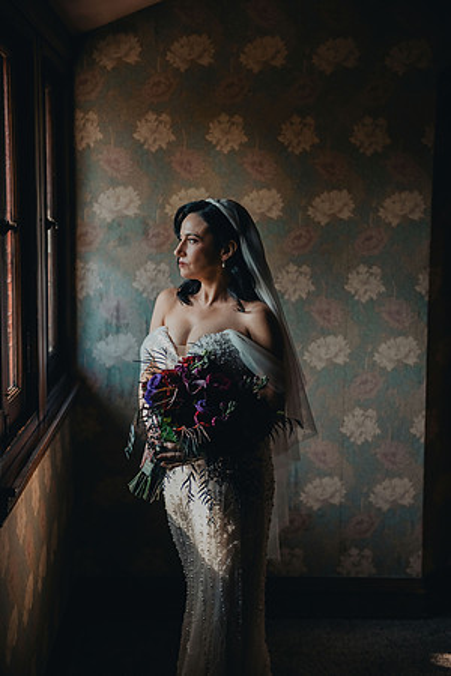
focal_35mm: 58
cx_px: 226
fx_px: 1090
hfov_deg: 23.4
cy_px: 338
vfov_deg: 34.5
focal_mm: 58
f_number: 2.8
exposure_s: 1/1000
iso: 1250
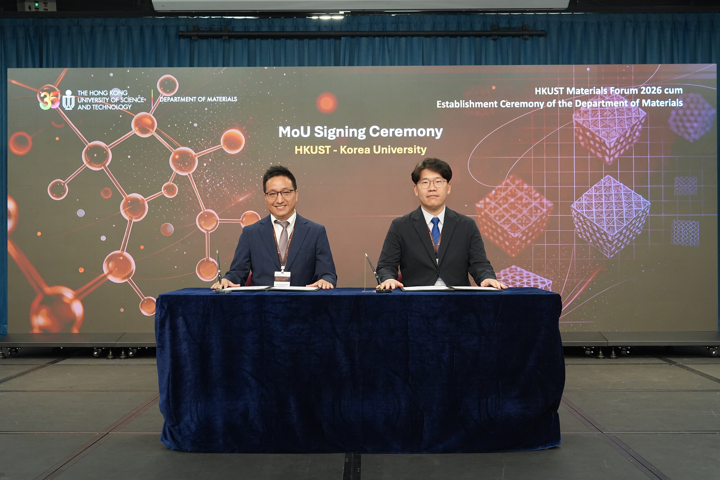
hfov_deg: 46.4
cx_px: 360
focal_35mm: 42
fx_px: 840
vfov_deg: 31.9
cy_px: 240
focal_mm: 42
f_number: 6.3
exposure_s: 1/160
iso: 4000
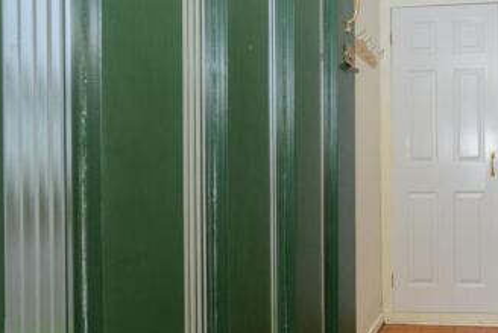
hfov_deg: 56.3
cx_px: 450
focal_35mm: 28
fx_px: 387
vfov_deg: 46.4
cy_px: 185
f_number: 7.1
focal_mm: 14
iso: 400
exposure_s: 1/125
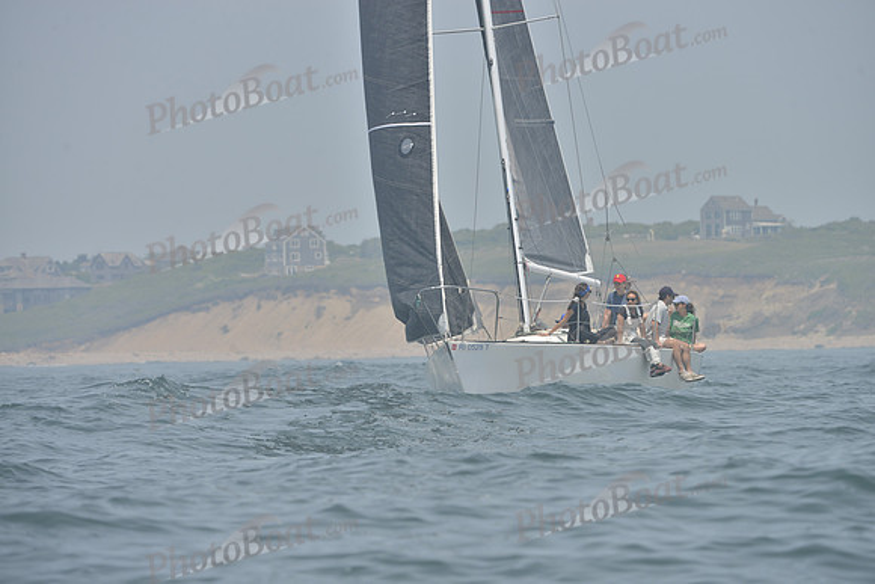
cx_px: 438
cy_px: 292
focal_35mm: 240
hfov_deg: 8.6
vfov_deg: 5.7
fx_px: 5834
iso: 280
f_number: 8
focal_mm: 240
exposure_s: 1/1000
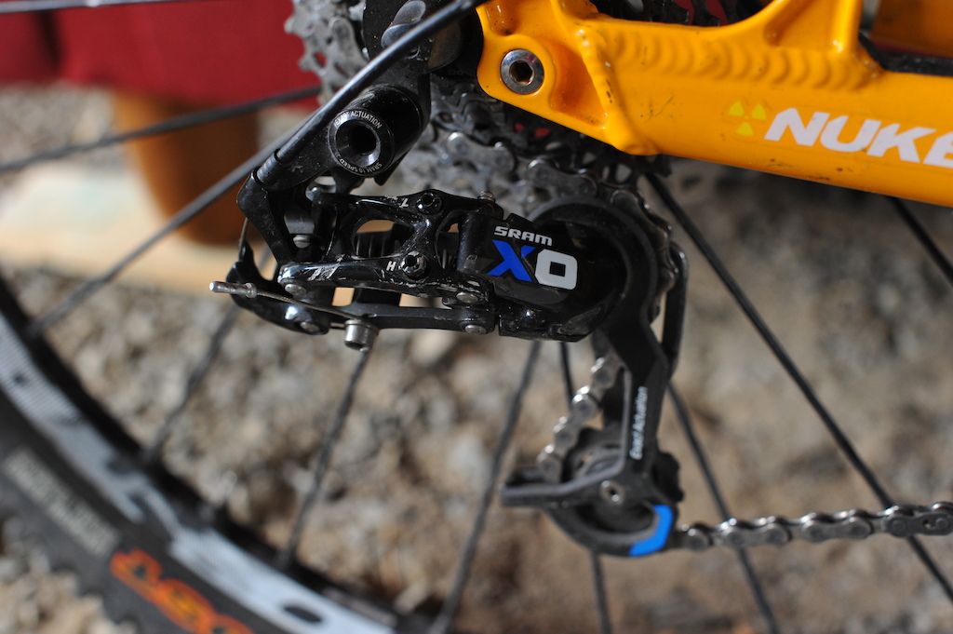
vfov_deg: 26.9
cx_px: 476
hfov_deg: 39.6
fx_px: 1323
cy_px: 317
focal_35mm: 50
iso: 1250
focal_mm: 50
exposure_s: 1/125
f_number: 3.5
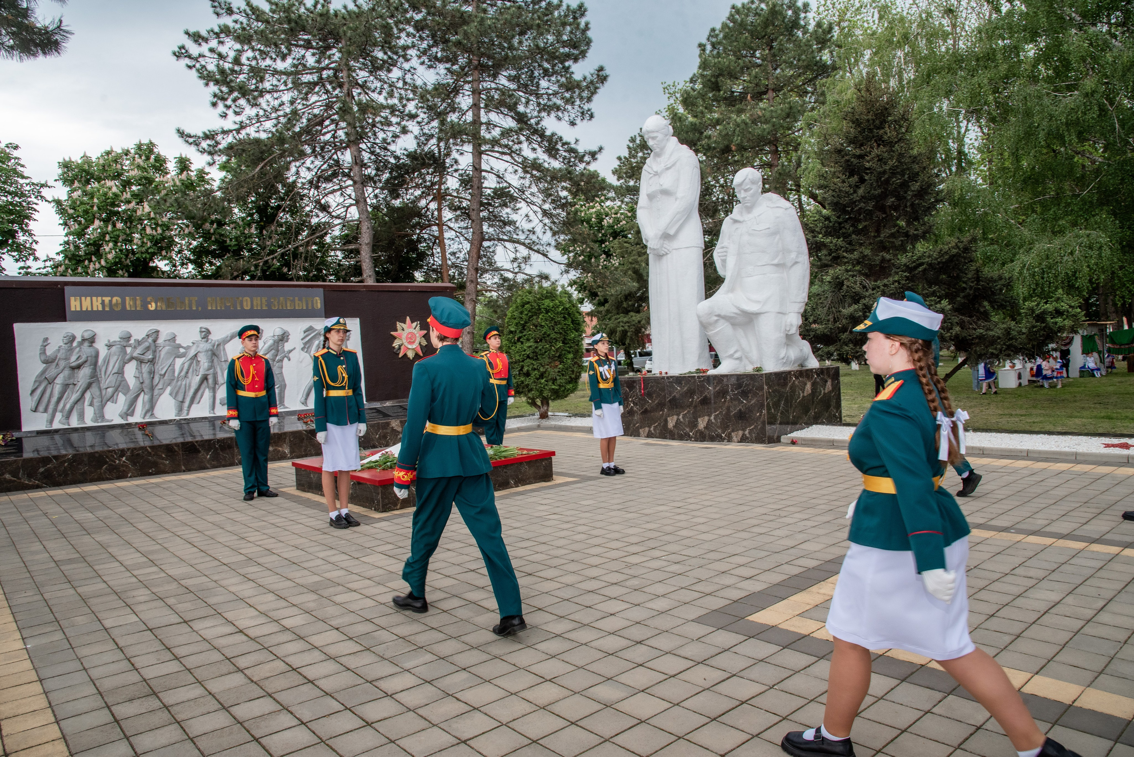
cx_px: 567
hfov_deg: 73.1
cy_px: 378
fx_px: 766
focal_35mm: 24
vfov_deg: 52.6
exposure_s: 1/160
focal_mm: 24
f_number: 10
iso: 640
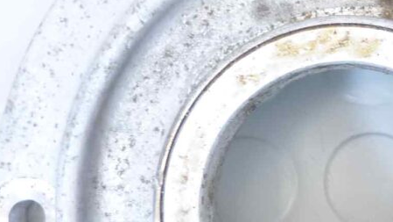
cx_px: 486
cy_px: 140
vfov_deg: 13.3
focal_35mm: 91
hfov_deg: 21.5
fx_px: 949
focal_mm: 4.1
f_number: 3.3
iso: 80
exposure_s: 1/8
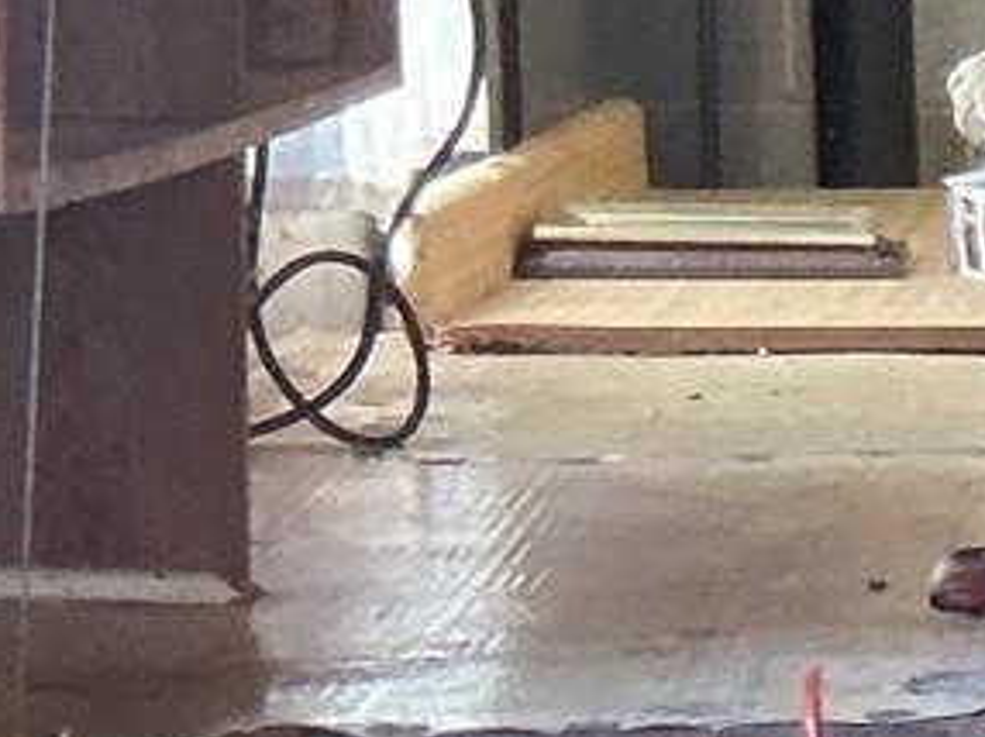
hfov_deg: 7.7
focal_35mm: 208
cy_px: 623
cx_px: 3341
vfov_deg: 7.1
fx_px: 5914
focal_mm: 3
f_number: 1.8
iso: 320
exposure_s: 1/30
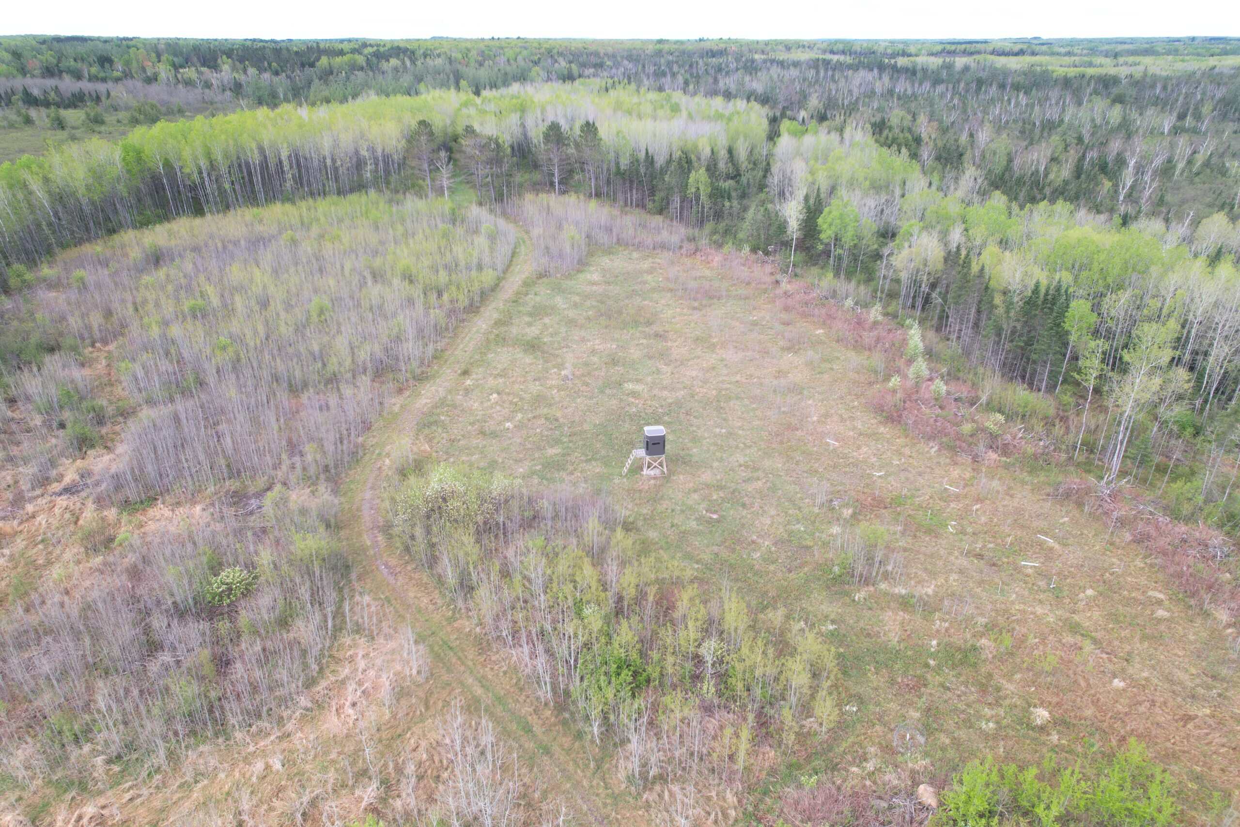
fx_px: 758
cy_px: 414
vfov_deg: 57.2
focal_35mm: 22
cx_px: 620
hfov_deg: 78.6
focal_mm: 8.38
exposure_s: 1/15
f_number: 2.8
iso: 230
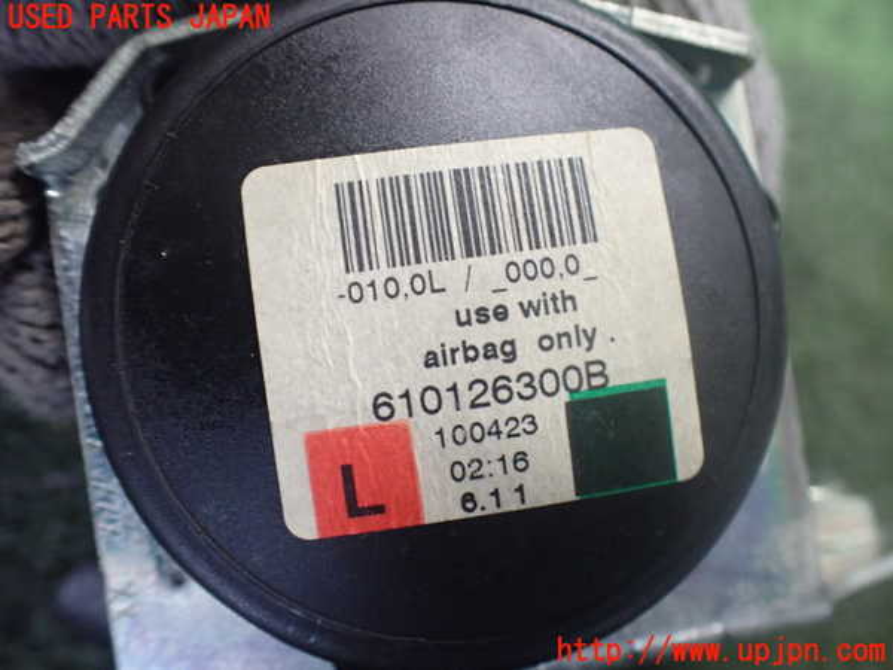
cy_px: 335
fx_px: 774
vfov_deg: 46.8
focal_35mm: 30
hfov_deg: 60.0
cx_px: 446
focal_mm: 5.4
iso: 800
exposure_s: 1/60
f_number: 2.3
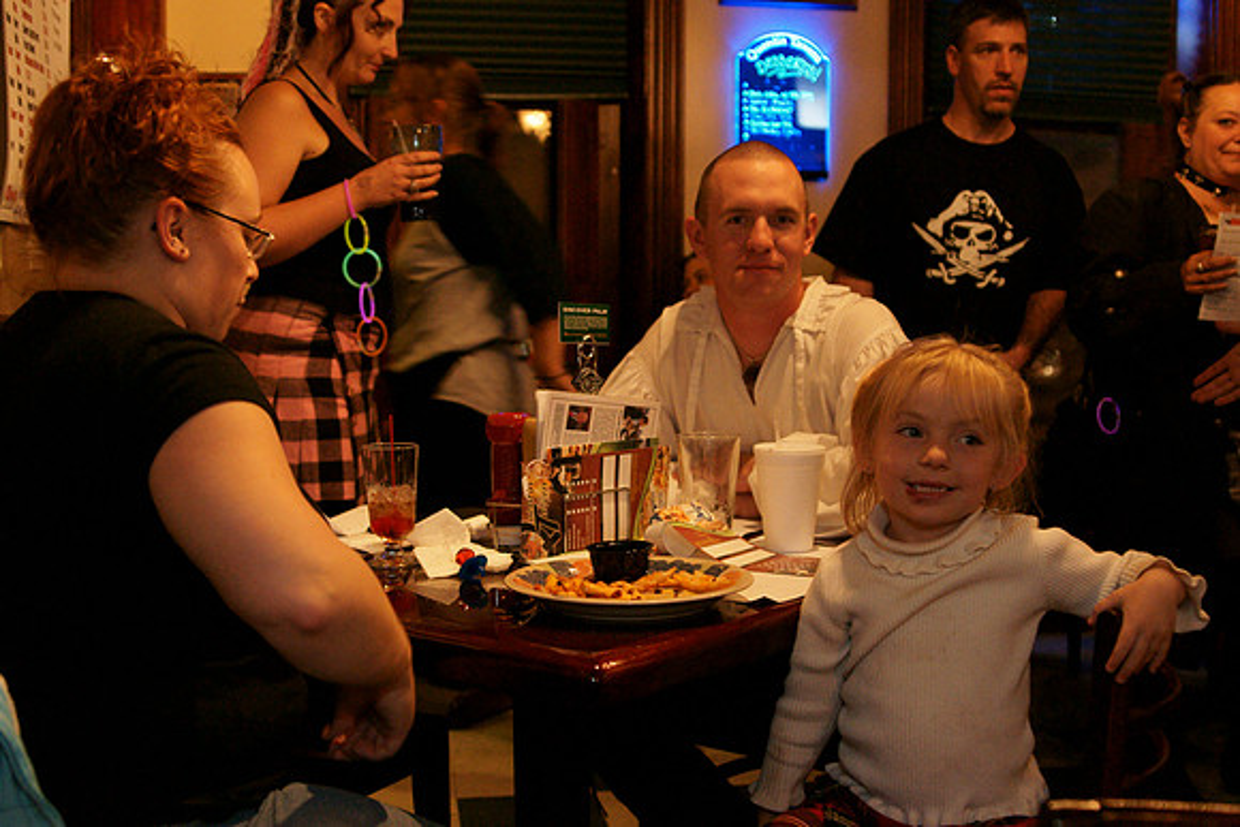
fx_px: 1447
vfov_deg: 31.9
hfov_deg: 46.4
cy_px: 414
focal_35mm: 42
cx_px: 620
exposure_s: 1/60
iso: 1600
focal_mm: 28
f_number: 2.8
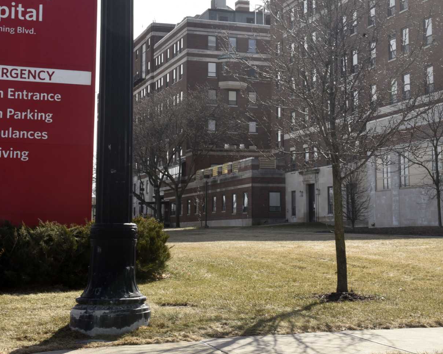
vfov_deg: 22.7
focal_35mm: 67
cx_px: 276
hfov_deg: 28.2
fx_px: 878
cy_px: 115
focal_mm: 42
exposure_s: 1/160
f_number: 18
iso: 640
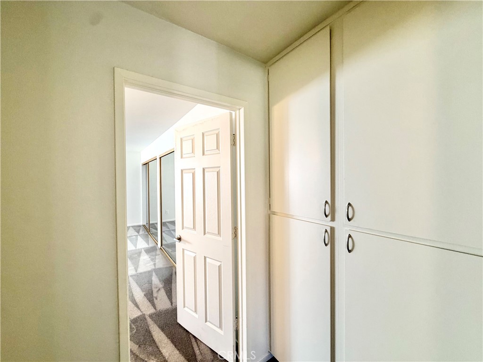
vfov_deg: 85.7
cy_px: 181
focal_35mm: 14
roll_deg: +0.6
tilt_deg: -0.4
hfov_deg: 102.1
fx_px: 195
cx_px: 242
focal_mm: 2.22
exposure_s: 1/60
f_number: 2.2
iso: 200
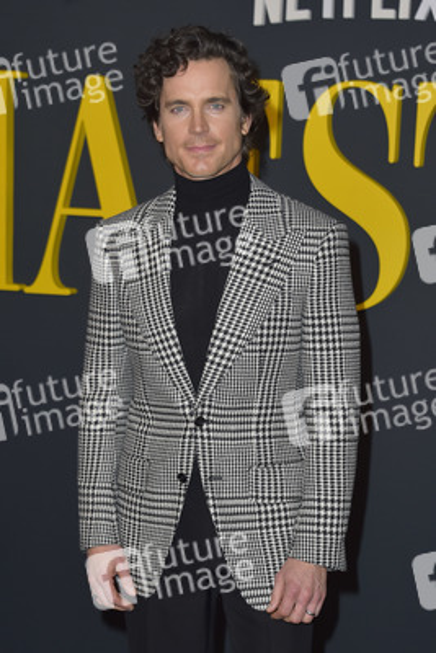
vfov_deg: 28.8
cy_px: 326
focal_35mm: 70
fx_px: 1270
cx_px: 218
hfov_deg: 19.5
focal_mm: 70
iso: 320
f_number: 6.3
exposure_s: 1/250
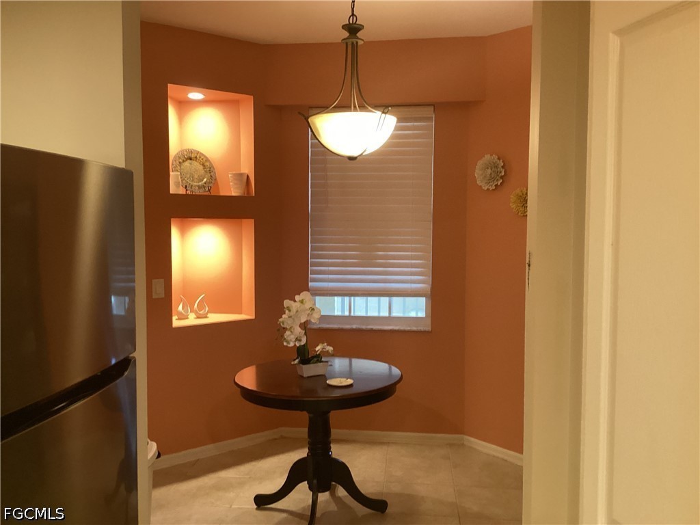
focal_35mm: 31
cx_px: 350
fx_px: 627
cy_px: 262
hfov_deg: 58.4
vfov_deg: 45.4
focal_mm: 3.3
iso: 320
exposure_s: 1/40
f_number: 2.4
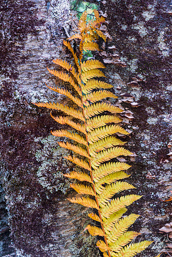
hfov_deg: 13.7
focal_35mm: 100
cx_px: 86
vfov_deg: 20.4
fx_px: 717
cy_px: 128
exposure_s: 1/50
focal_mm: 100
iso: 200
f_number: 8
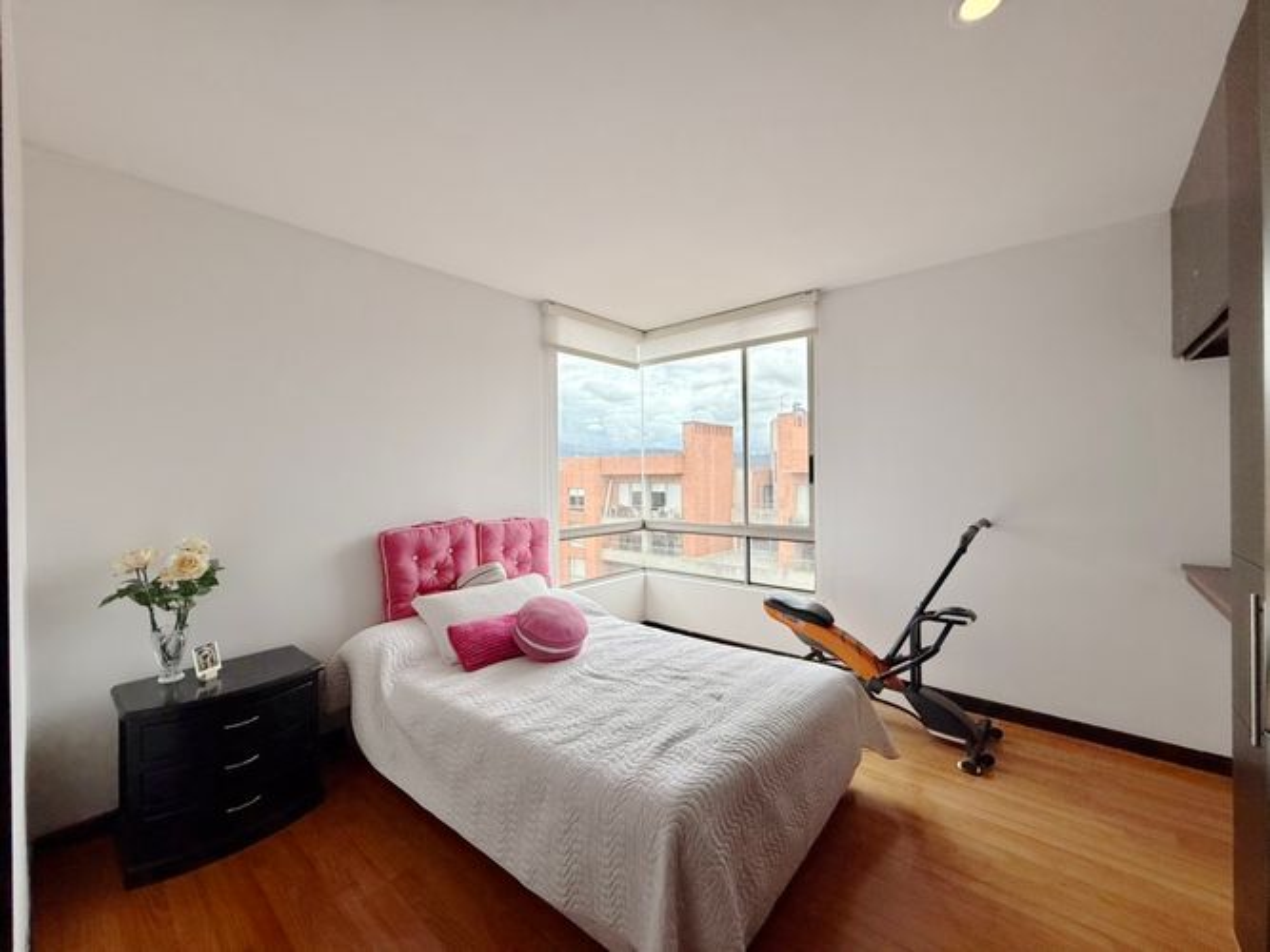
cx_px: 635
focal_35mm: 14
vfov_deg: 85.7
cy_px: 476
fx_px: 514
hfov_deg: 102.1
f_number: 2.2
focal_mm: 2.22
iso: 64
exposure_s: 1/876
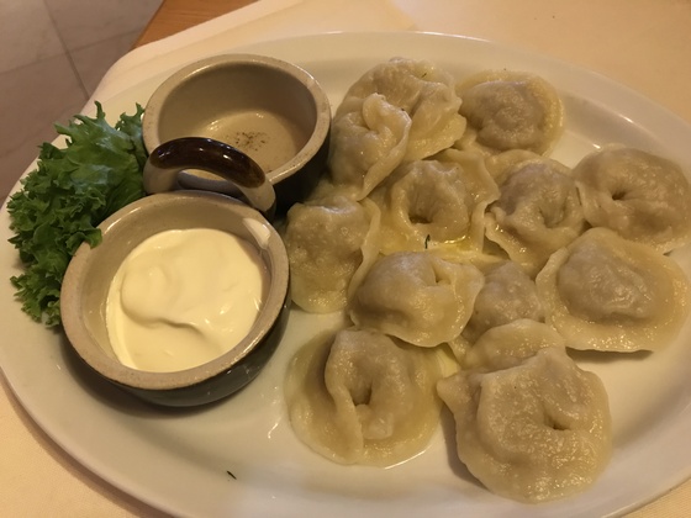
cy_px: 259
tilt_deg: -57.6
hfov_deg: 63.4
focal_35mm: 28
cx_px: 346
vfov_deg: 49.7
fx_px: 559
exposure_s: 1/13
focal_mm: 3.99
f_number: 1.8
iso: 100
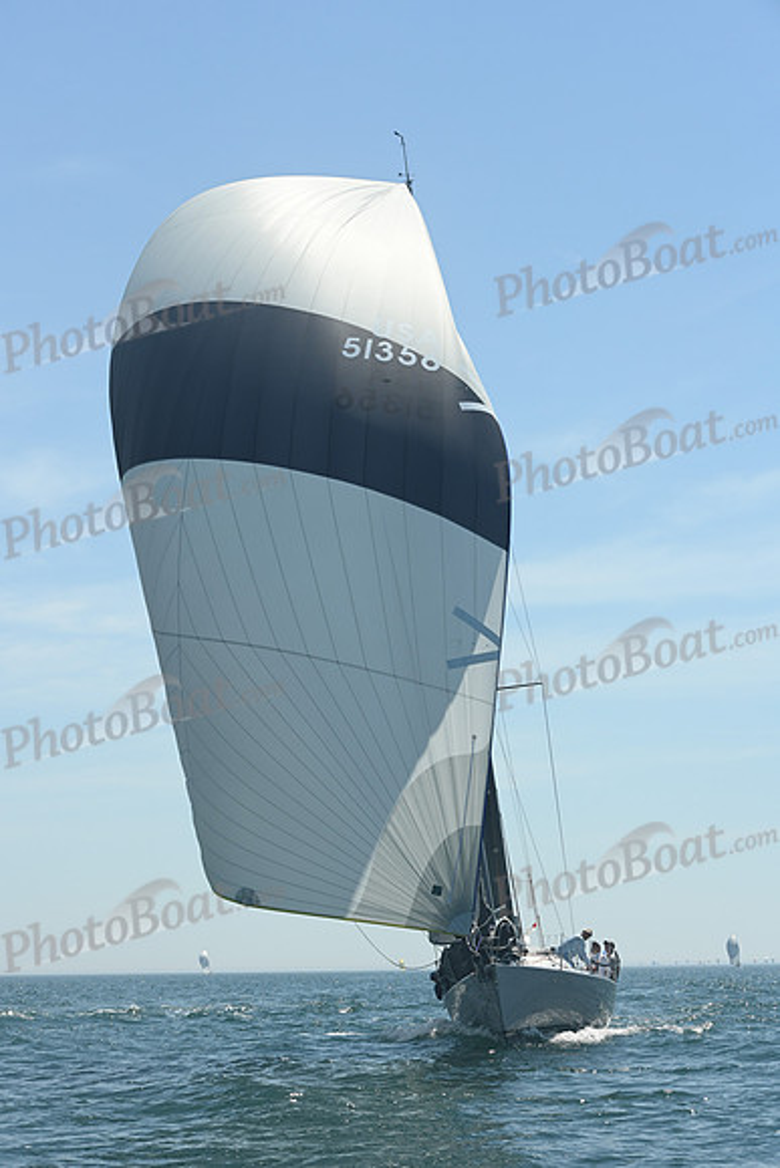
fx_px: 2663
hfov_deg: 16.7
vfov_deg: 24.8
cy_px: 584
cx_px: 390
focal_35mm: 82
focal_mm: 82
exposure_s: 1/1000
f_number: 8
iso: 320
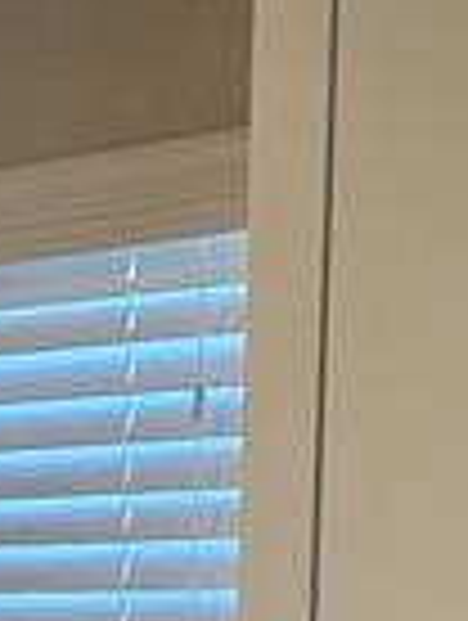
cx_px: 0
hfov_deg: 11.5
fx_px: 2300
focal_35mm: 128
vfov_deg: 13.4
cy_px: 1202
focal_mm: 5.4
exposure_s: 1/120
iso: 200
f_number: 1.8
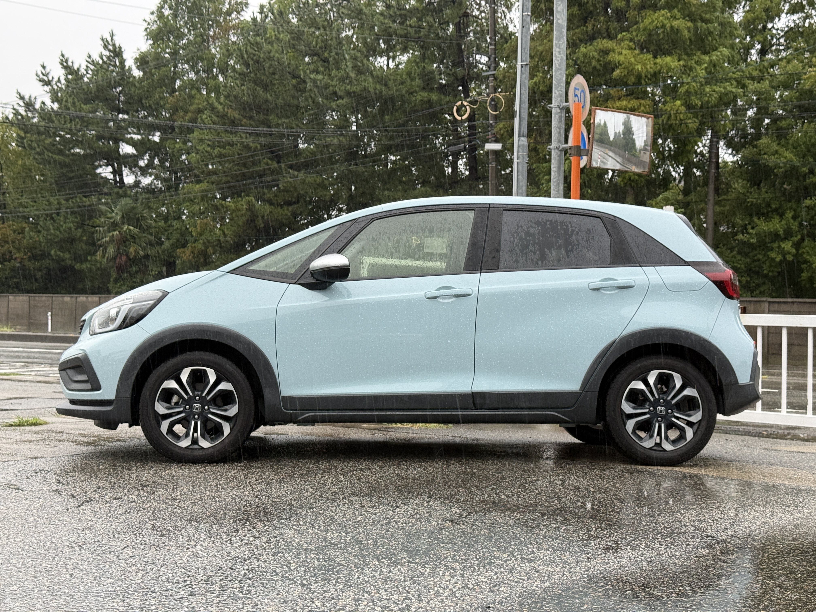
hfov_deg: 39.7
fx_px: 1131
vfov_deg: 30.3
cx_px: 408
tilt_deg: +0.9
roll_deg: -1.3
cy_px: 306
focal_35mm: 48
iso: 100
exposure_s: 1/94
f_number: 1.78
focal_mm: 6.76
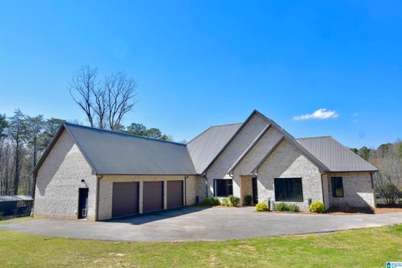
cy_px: 134
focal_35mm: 24
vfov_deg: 53.1
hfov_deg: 73.8
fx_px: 268
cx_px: 201
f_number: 9
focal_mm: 16
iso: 200
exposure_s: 1/320
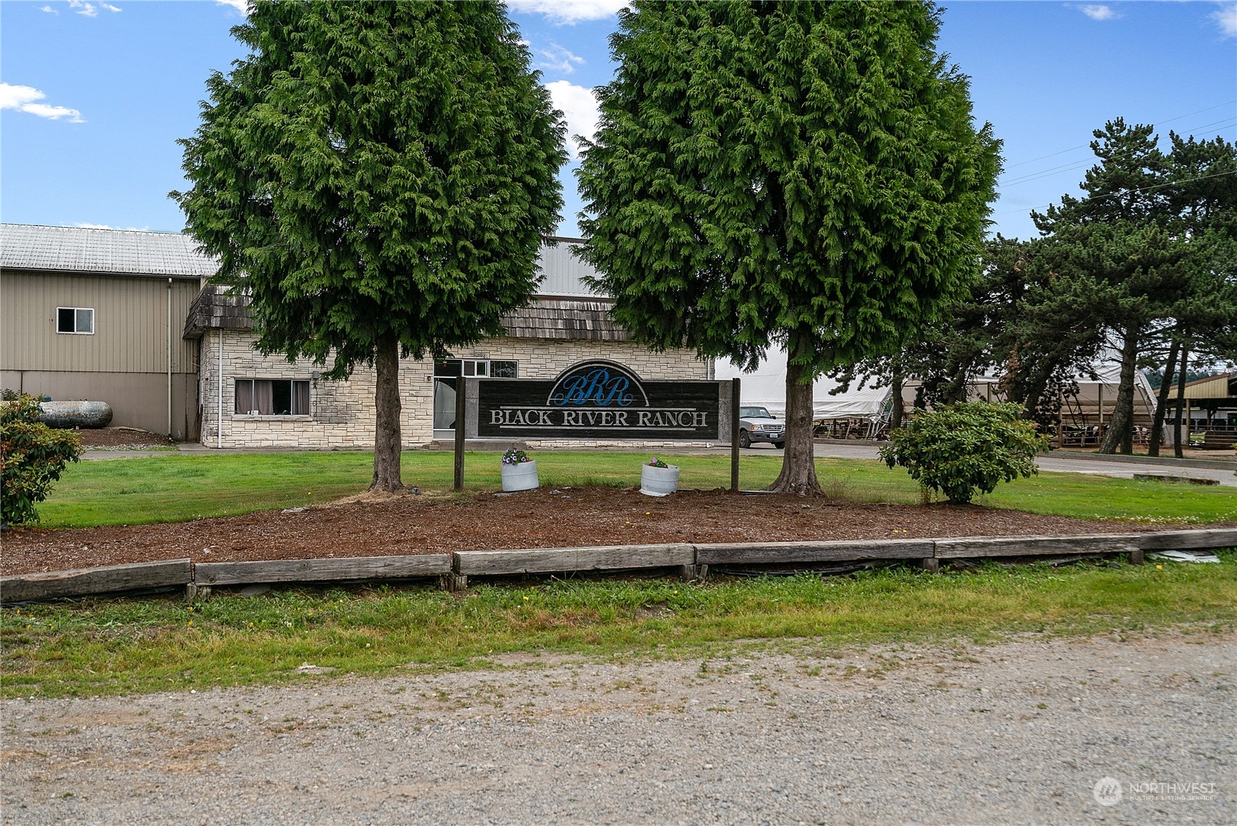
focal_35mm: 35
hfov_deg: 54.4
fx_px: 1203
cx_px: 618
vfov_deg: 37.9
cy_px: 413
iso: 80
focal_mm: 35
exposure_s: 1/800
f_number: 6.3
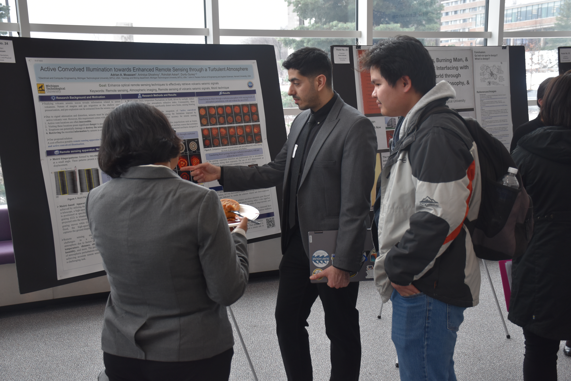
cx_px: 286
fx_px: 714
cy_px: 190
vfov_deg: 29.9
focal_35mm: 45
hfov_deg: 43.6
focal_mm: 30
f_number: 4.5
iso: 400
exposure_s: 1/80
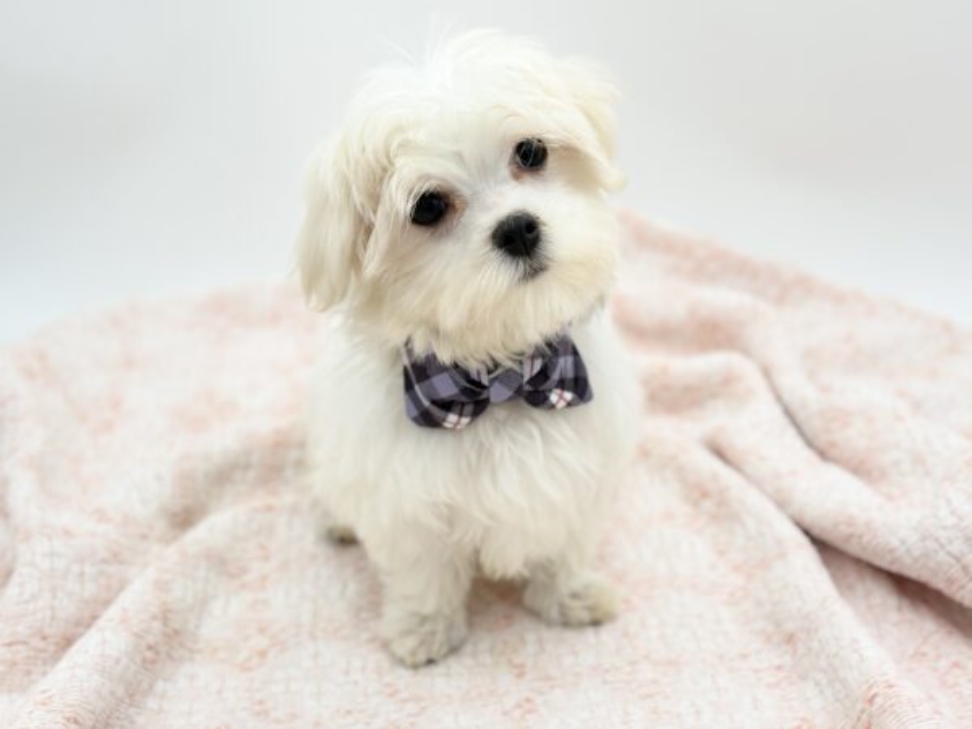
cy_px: 364
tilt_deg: -27.6
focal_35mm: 52
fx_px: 1460
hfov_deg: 36.8
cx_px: 486
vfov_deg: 28.0
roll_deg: +2.1
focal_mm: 5.96
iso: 40
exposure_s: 1/435
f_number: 1.6
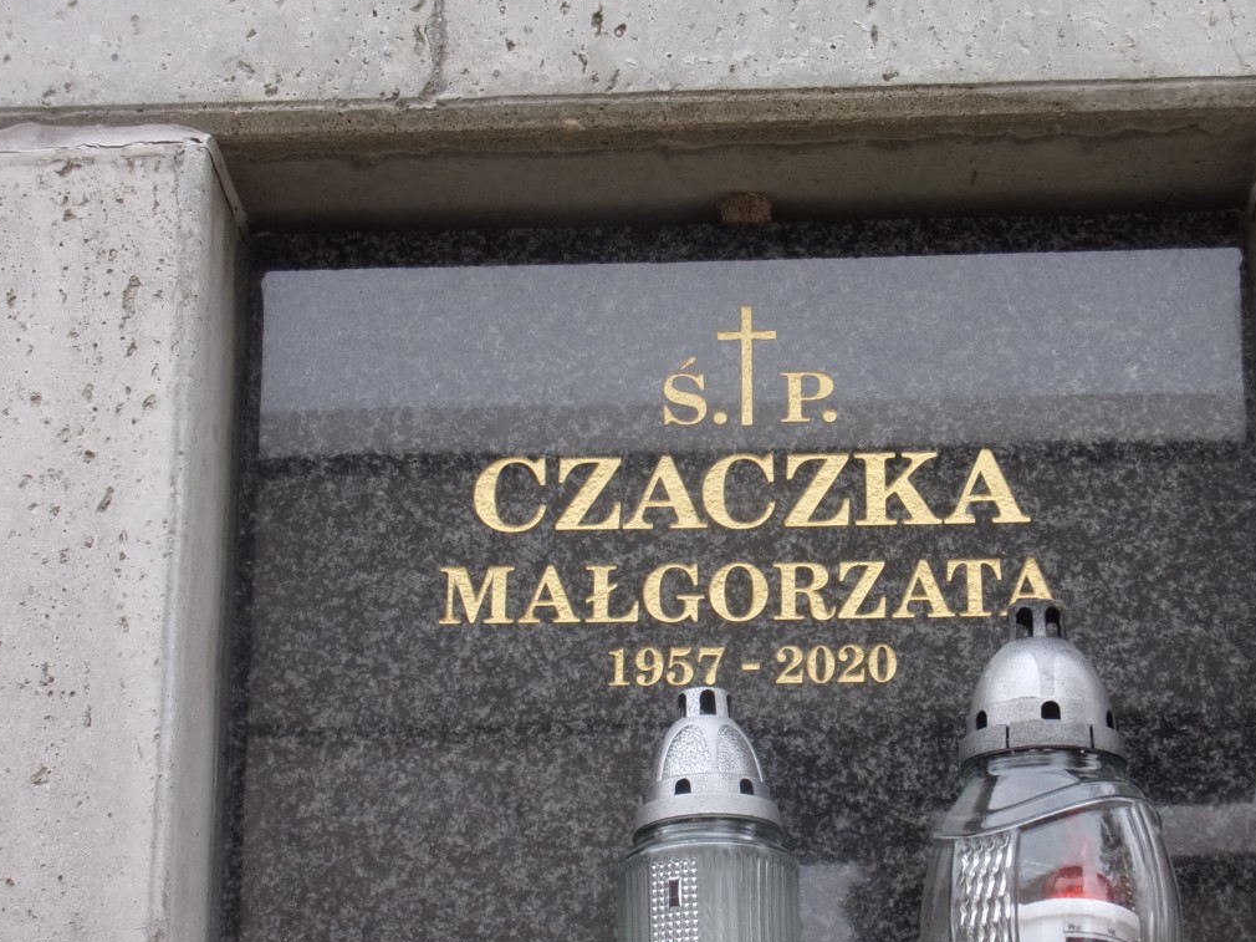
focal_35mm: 77
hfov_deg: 25.3
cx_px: 777
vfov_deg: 19.1
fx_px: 2793
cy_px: 574
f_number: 4.3
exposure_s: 1/150
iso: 80
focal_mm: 9.8
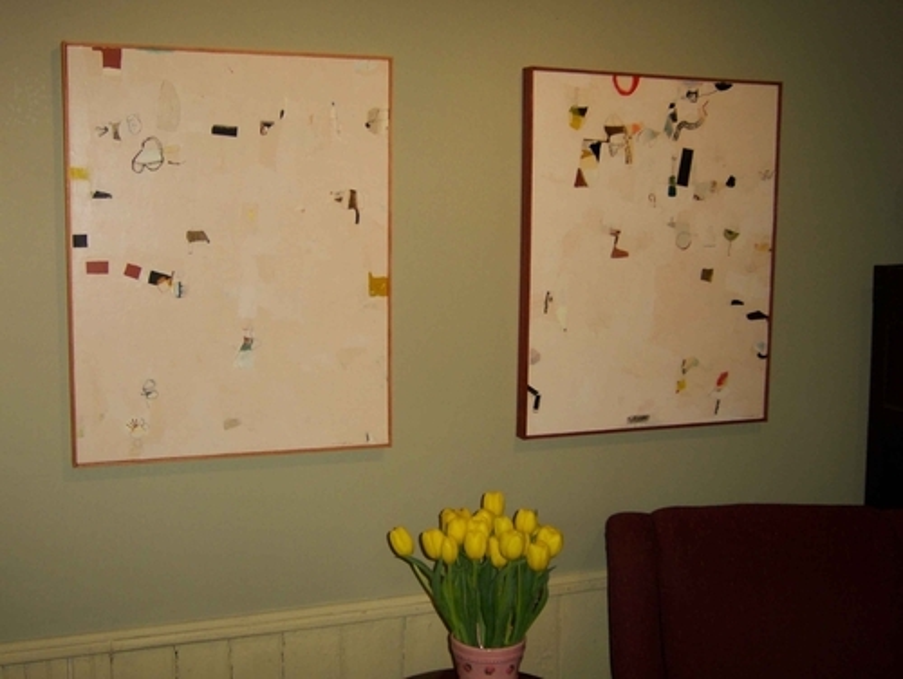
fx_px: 1175
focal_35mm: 45
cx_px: 452
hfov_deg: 42.0
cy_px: 340
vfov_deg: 32.2
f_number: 3.1
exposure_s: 1/60
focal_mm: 7.5
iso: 100
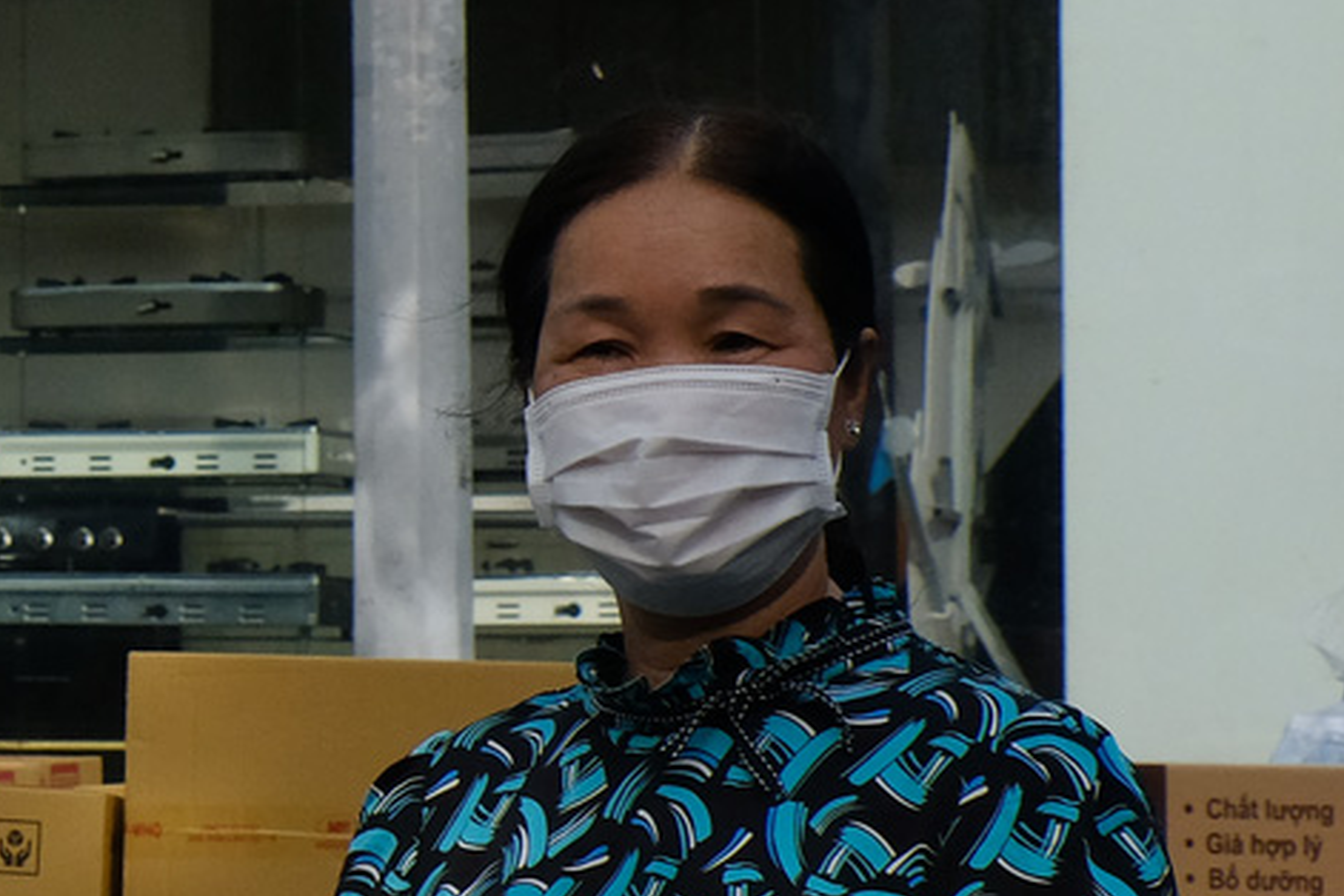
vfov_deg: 7.3
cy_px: 347
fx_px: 6981
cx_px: -1273
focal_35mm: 187
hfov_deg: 10.2
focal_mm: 29.3
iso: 1250
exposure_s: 1/1700
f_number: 7.1
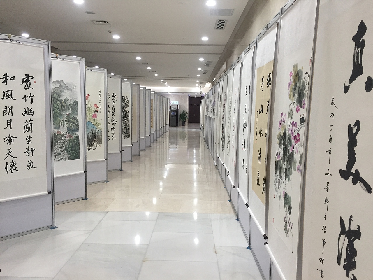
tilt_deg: -4.9
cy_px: 140
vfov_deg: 48.2
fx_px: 312
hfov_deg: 61.7
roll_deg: -1.1
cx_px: 186
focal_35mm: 29
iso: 64
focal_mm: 4.15
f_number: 2.2
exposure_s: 1/33
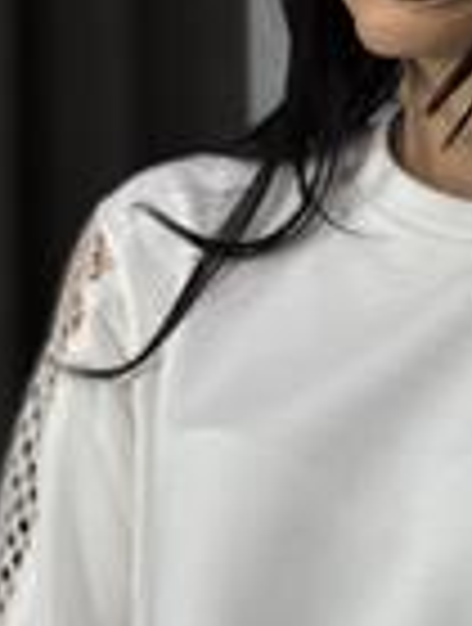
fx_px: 4126
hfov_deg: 6.5
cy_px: 700
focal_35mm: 228
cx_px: 450
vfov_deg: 8.6
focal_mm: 9
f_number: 2.8
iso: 64
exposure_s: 1/100
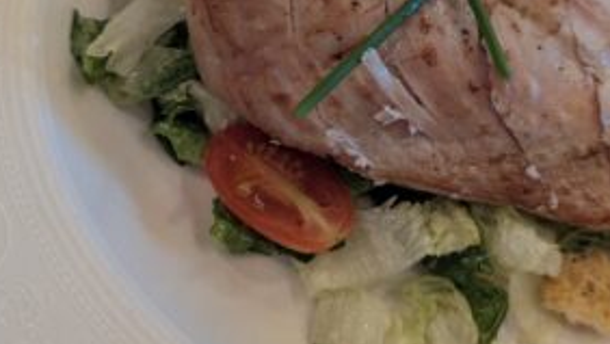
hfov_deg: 40.5
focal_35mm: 51
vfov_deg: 23.4
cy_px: 100
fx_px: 825
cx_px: 322
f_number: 1.85
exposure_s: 1/120
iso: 638
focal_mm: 6.81
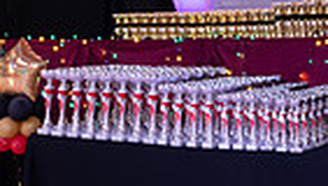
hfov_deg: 19.8
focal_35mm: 103
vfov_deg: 10.6
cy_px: -221
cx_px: 365
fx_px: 898
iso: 3200
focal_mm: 24
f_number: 7.1
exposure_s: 1/80
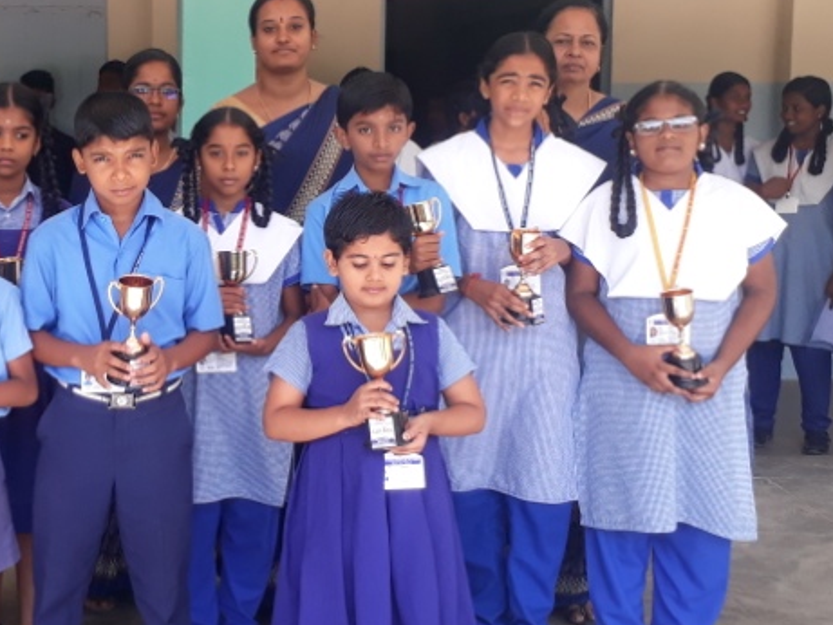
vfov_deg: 24.4
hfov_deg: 31.0
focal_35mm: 60
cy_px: 244
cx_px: 119
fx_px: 1444
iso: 40
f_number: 1.9
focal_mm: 3.6
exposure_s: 1/173
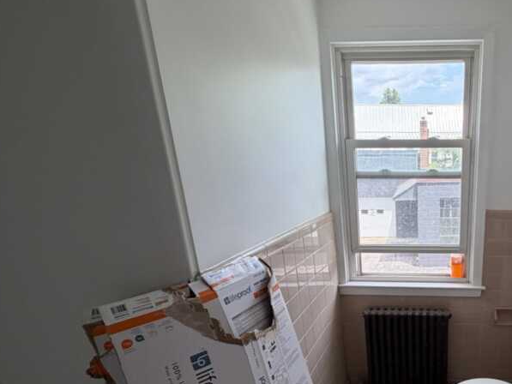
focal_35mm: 24
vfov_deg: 55.3
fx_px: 355
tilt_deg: -15.9
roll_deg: +0.1
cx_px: 426
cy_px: 264
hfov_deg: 63.8
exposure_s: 1/120
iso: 64
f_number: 2.2
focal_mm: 2.22
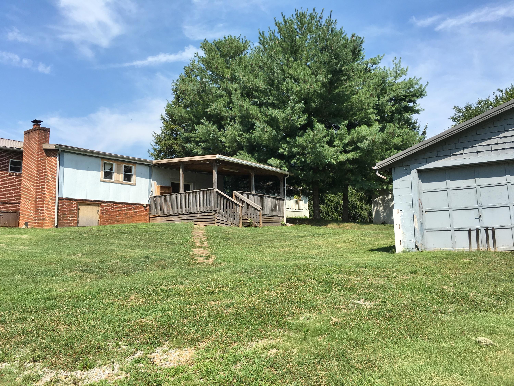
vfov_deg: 48.2
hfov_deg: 61.7
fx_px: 431
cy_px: 193
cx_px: 257
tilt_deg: +6.9
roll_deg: -0.5
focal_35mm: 29
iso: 25
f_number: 2.2
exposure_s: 1/1304
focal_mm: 4.15
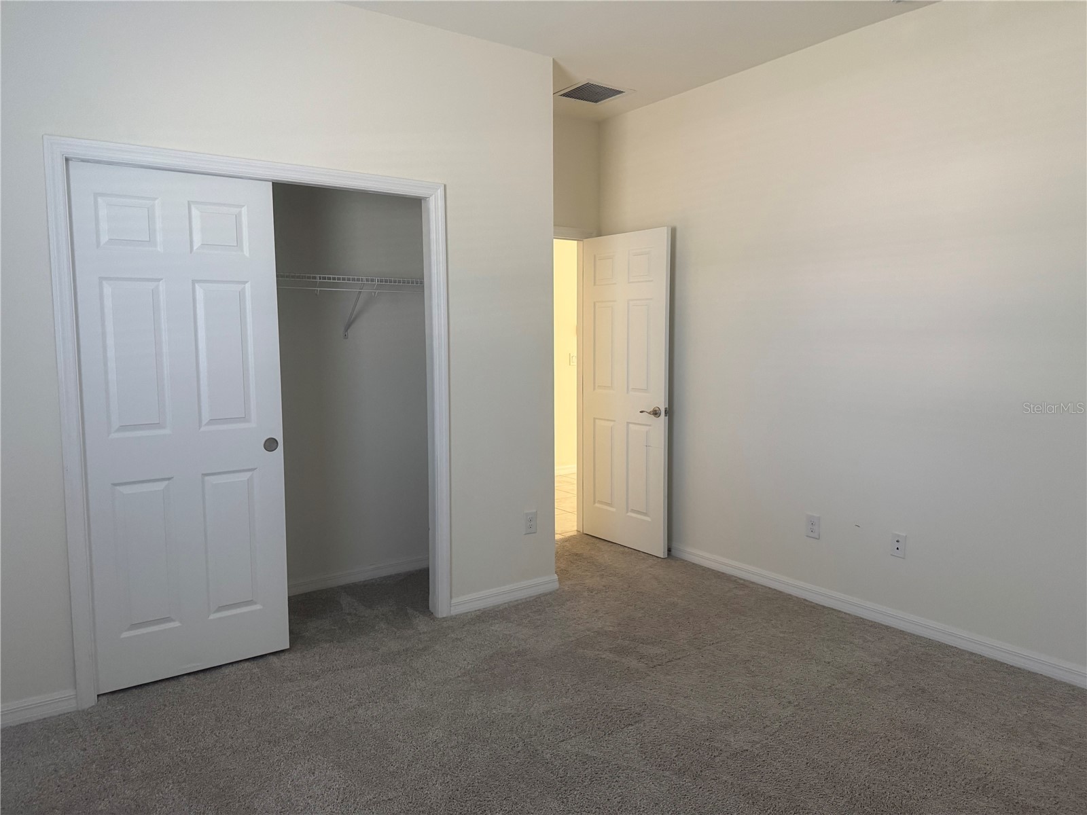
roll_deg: +0.0
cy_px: 408
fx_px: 754
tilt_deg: -4.5
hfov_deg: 71.6
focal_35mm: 24
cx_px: 544
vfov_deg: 56.8
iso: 320
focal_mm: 6.76
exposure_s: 1/60
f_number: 1.78
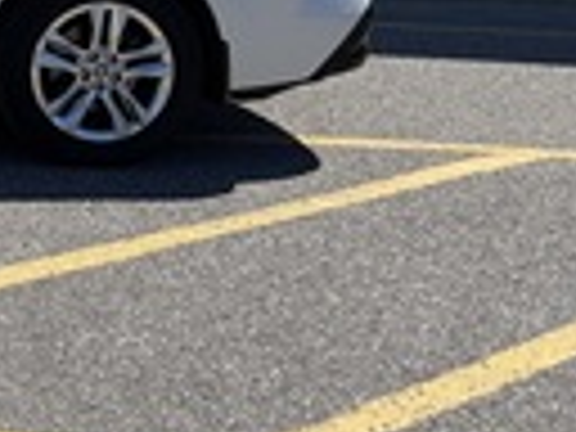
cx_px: -315
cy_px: -128
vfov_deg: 16.4
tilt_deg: -3.8
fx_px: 1414
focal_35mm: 85
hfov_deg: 19.7
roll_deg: -1.5
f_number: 1.6
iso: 50
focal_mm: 5.96
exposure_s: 1/3021
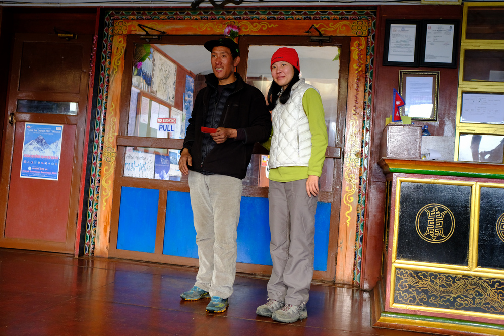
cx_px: 252
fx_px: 490
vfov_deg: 37.9
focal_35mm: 35
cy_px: 168
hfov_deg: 54.4
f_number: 2.8
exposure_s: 1/90
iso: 1250
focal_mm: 23
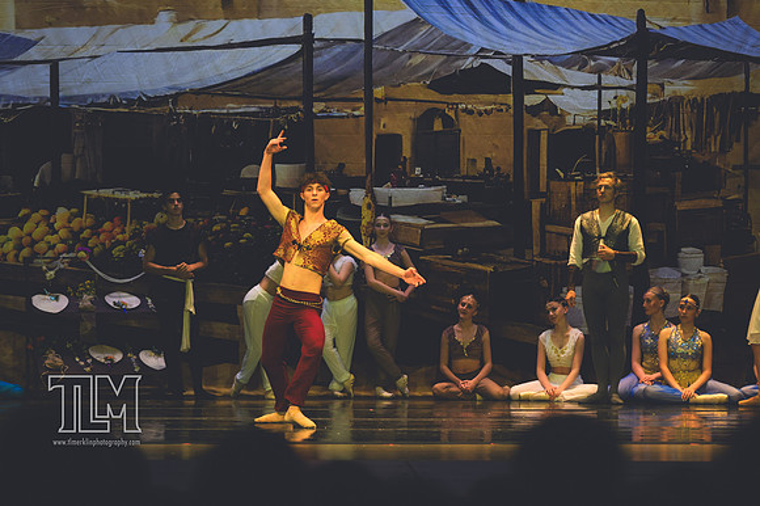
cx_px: 380
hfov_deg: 10.6
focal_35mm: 195
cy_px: 253
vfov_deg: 7.0
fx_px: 4114
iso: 900
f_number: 2.8
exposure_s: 1/500
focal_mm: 130
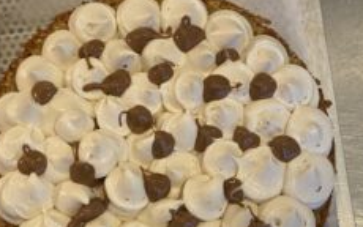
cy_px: 188
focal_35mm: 60
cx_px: 174
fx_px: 594
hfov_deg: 34.0
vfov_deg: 21.4
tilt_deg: -80.3
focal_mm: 4.25
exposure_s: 1/50
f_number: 1.8
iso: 320
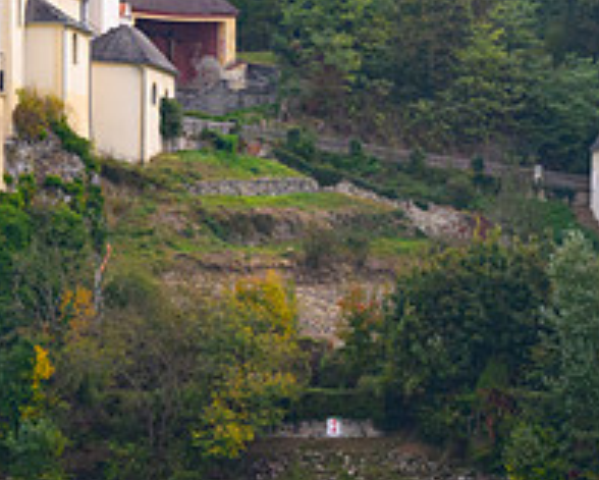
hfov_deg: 7.2
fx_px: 4718
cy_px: 24
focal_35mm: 266
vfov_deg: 5.8
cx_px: -159
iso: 800
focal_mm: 64
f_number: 8
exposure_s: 1/400
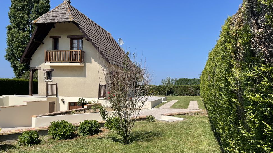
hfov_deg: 66.1
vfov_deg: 39.9
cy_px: 94
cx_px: 136
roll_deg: -0.9
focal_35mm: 29
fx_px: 210
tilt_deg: -0.5
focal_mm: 5.1
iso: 32
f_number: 1.6
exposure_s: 1/3559
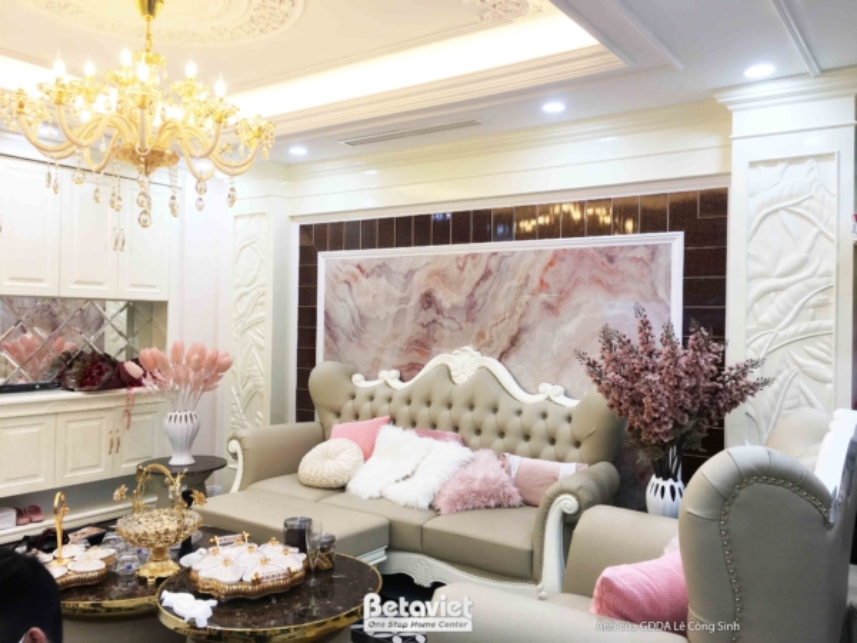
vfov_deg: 48.2
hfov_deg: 61.7
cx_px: 428
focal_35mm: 29
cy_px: 322
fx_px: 718
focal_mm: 4.15
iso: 25
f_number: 2.2
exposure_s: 1/50
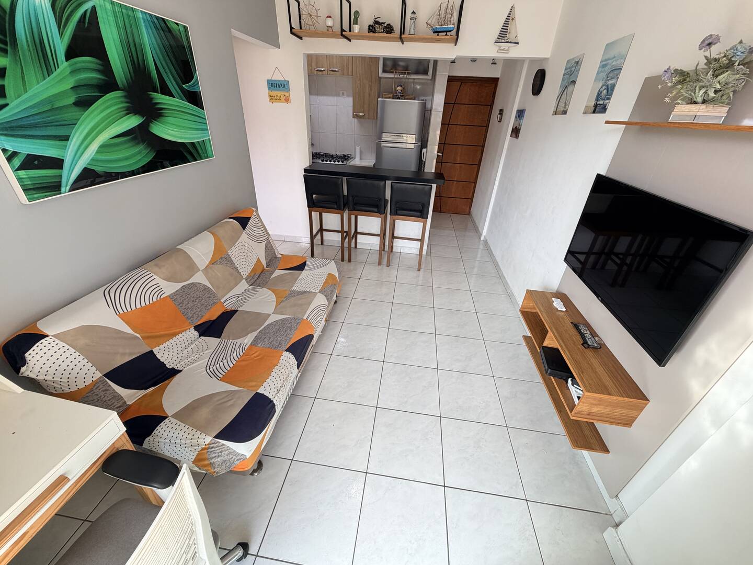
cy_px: 282
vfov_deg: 85.7
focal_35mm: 14
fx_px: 305
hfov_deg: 102.1
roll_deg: -2.8
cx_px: 376
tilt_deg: -30.0
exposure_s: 1/120
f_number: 2.2
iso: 100
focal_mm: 2.22
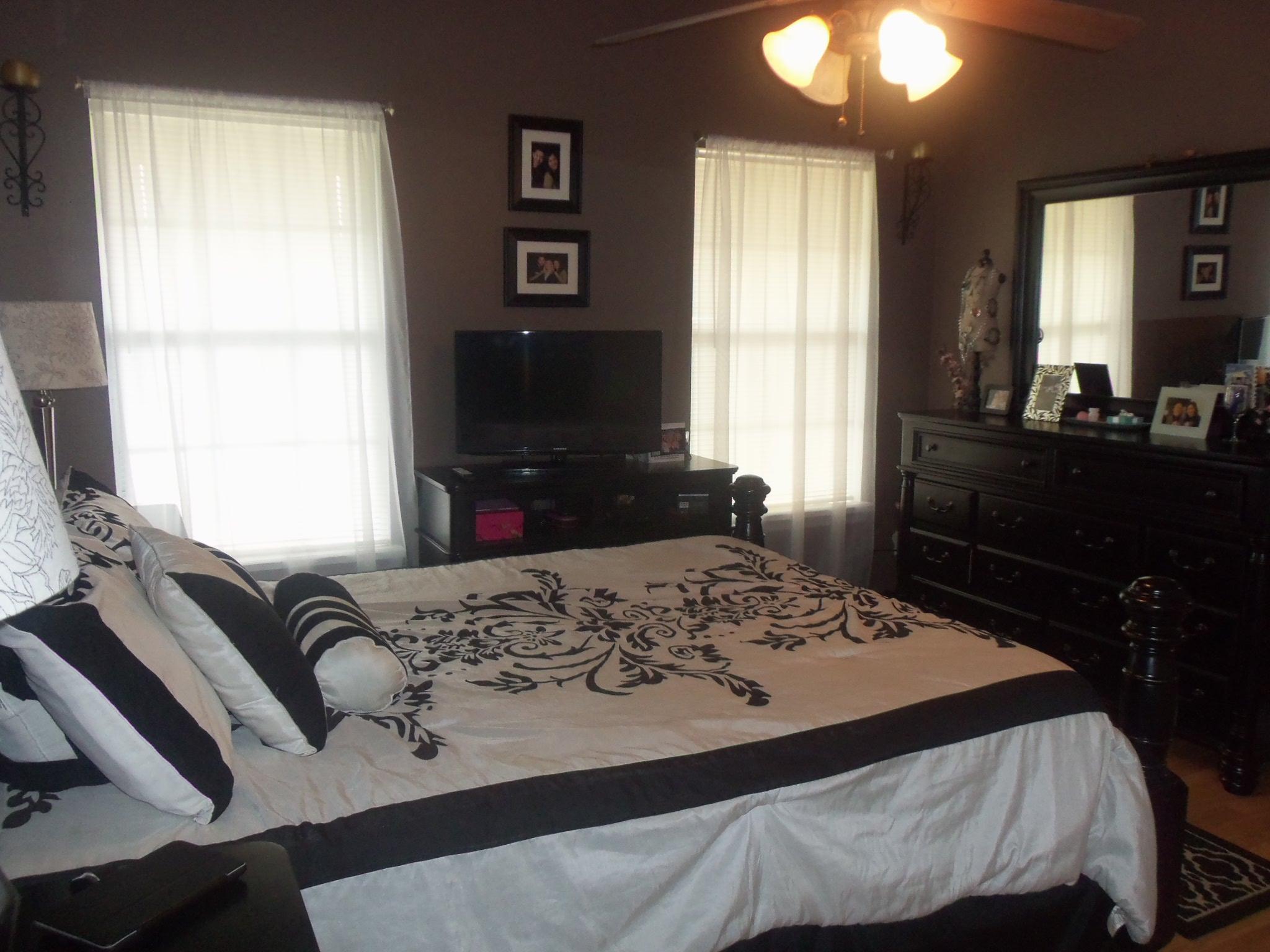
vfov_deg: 49.7
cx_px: 635
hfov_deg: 63.4
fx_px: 1027
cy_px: 476
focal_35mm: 28
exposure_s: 1/60
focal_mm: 5.1
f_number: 3.3
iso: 200
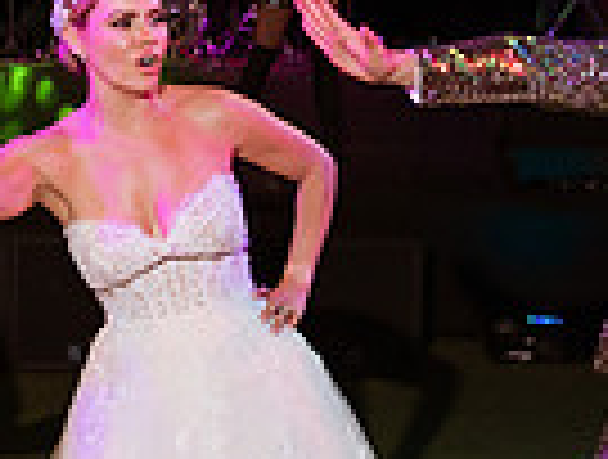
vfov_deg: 10.3
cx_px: 149
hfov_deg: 13.6
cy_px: 270
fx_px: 2536
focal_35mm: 144
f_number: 5.6
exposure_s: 1/200
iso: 1600
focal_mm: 35
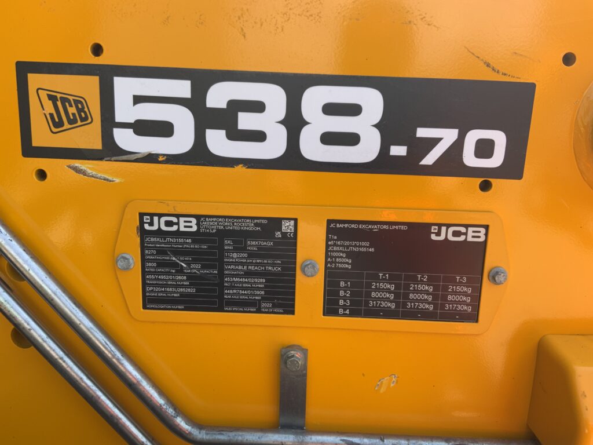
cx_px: 296
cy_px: 222
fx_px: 497
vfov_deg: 48.2
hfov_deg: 61.7
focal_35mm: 29
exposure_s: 1/322
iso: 16
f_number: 1.8
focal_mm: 3
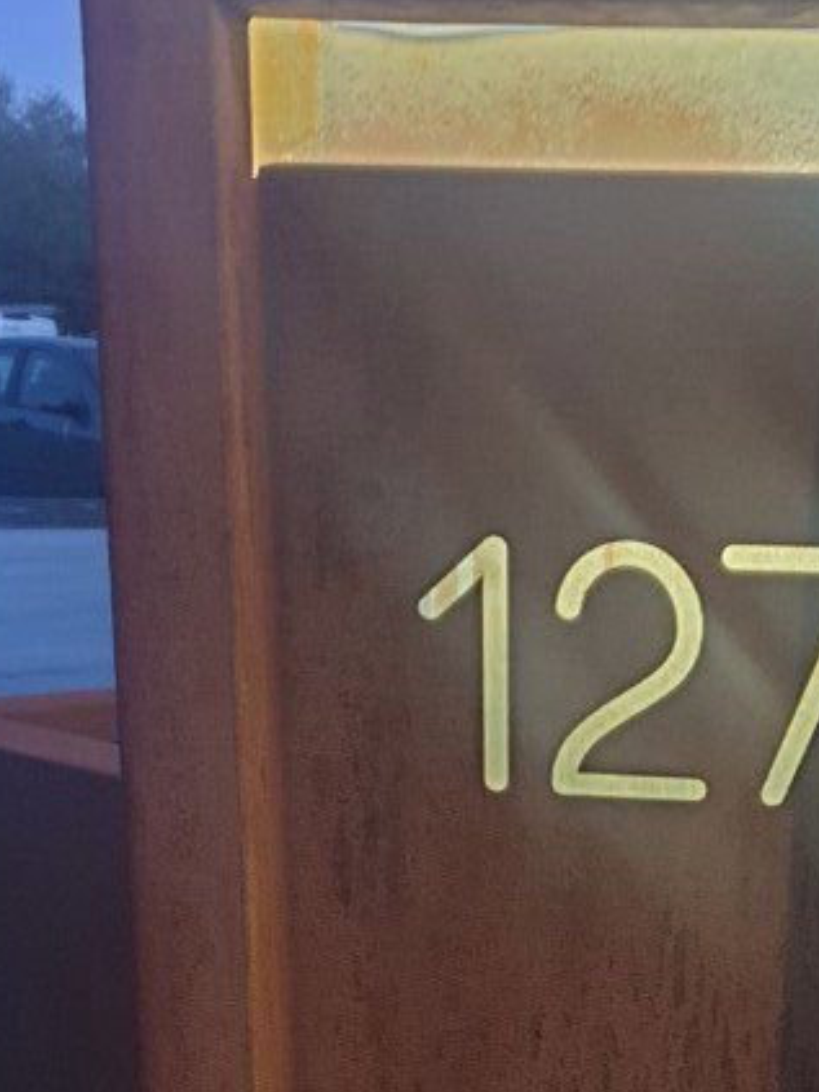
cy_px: 968
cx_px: 669
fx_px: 1988
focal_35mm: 63
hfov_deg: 22.9
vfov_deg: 29.5
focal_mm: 4.3
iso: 320
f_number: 1.5
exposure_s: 1/10
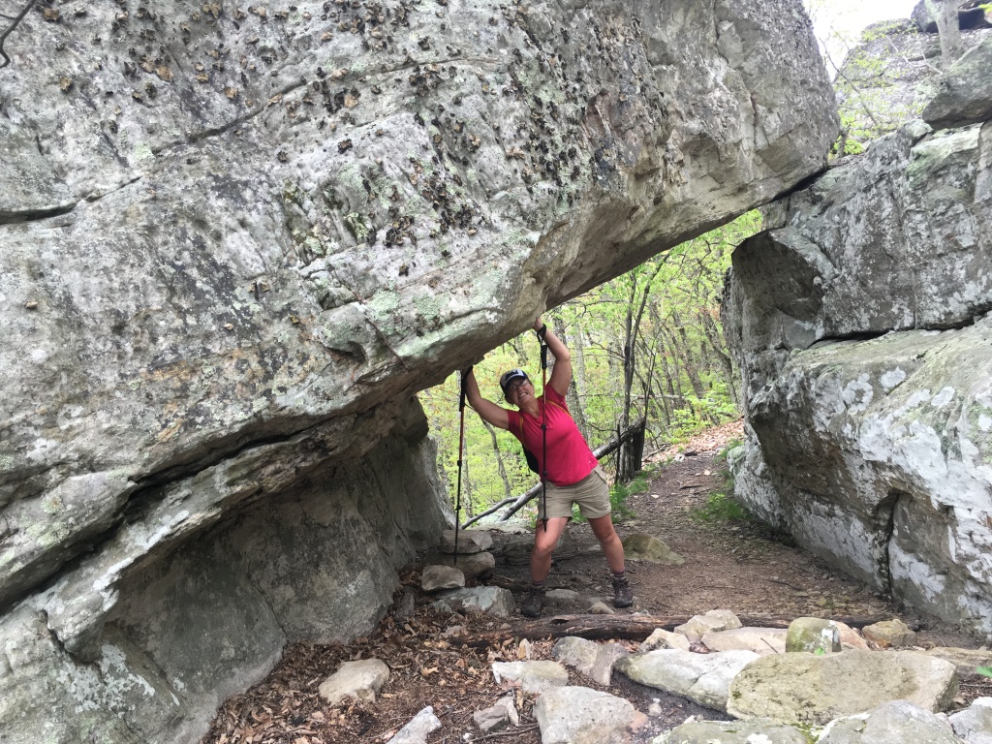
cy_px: 372
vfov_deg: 48.2
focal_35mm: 29
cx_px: 496
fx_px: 831
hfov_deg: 61.7
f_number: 2.2
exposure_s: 1/120
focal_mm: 4.15
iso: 40
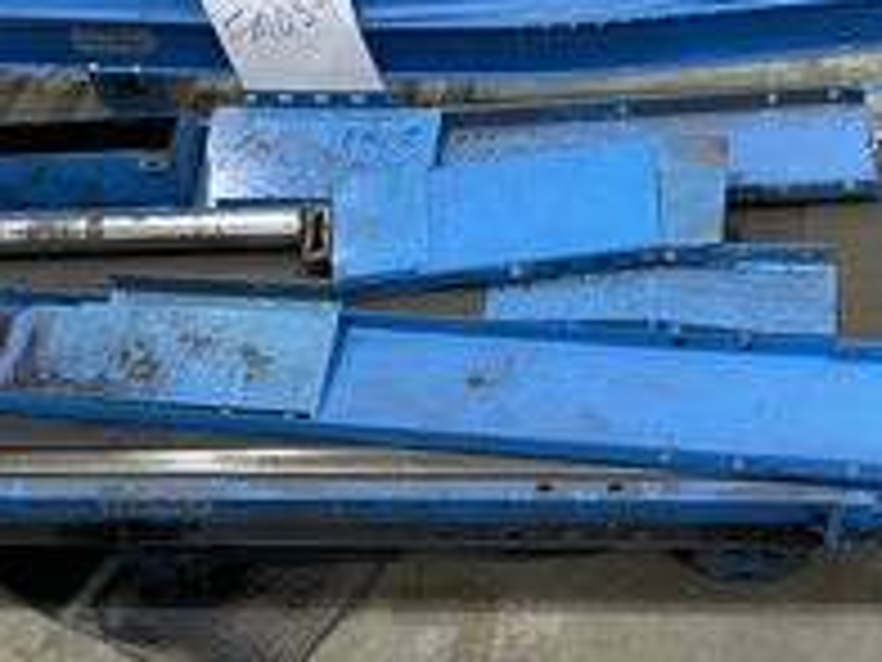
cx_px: 428
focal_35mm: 53
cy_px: 482
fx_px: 1350
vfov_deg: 27.2
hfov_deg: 36.2
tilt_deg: -52.1
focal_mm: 4.2
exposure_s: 1/120
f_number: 1.6
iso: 100
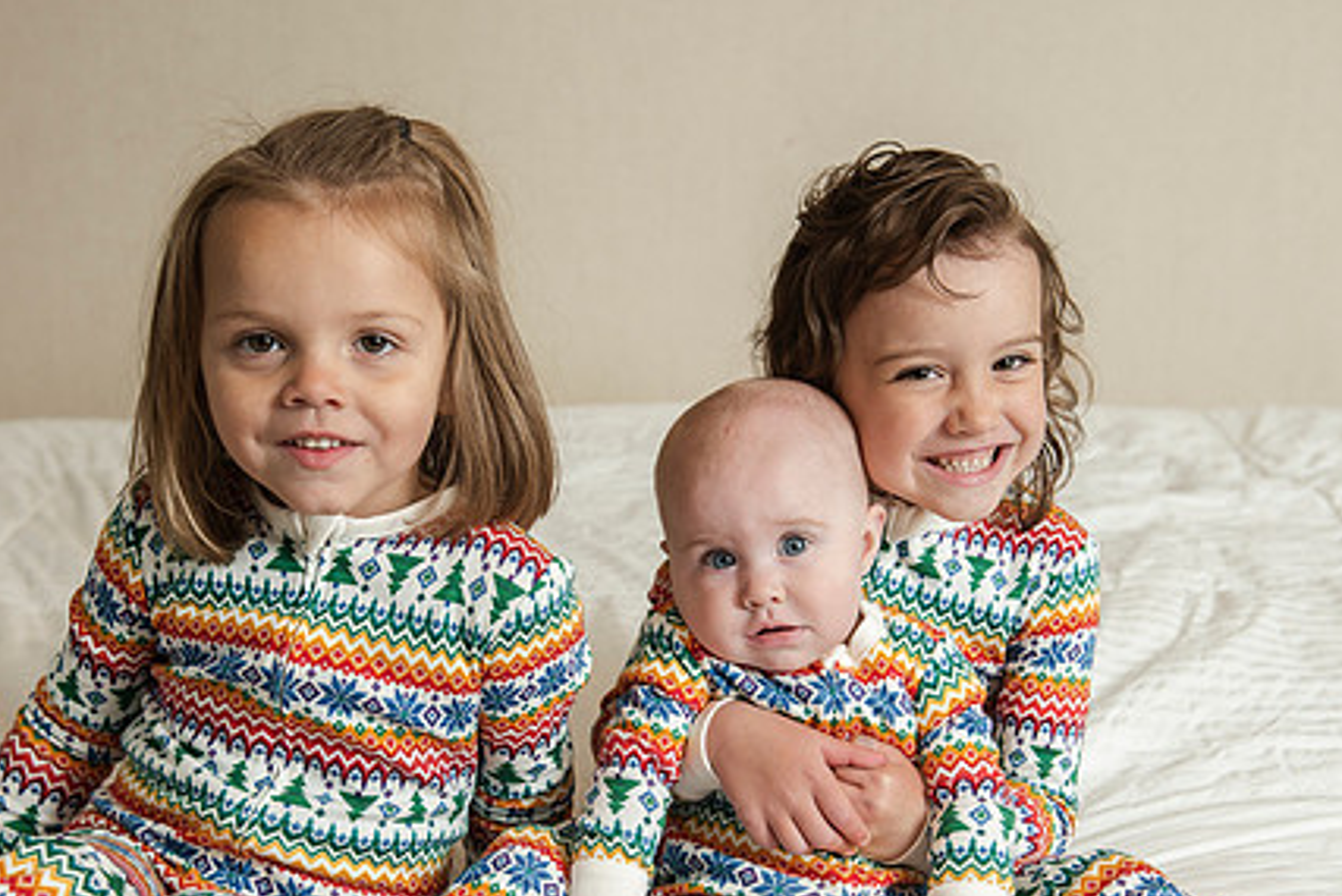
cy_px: 571
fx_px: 2125
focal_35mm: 57
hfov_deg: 35.0
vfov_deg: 23.7
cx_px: 629
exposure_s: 1/160
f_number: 4.5
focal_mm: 42
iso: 400
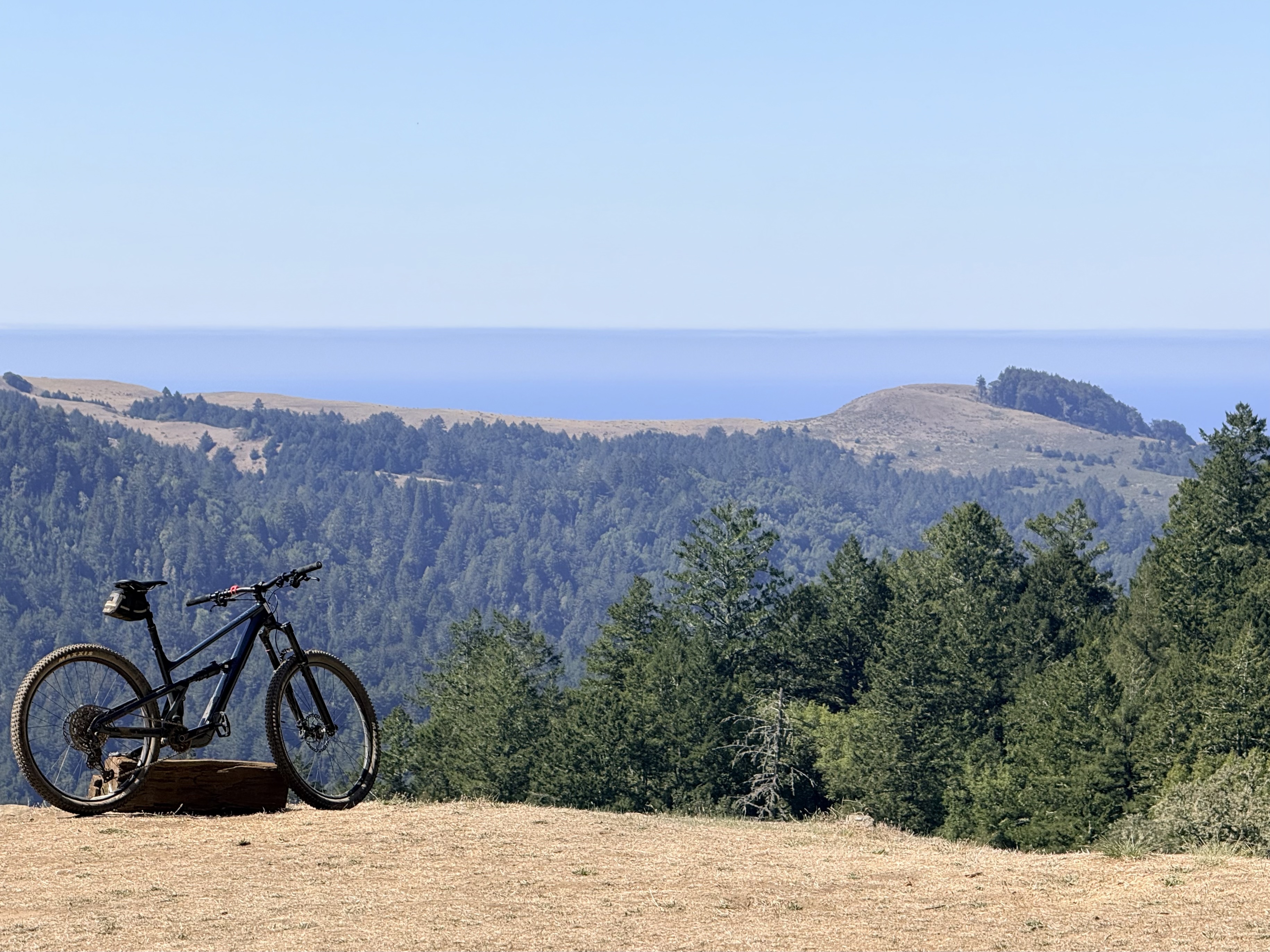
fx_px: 4403
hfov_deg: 16.4
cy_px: 476
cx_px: 635
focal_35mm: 120
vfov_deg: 12.3
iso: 64
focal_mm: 15.66
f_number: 2.8
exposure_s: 1/1248
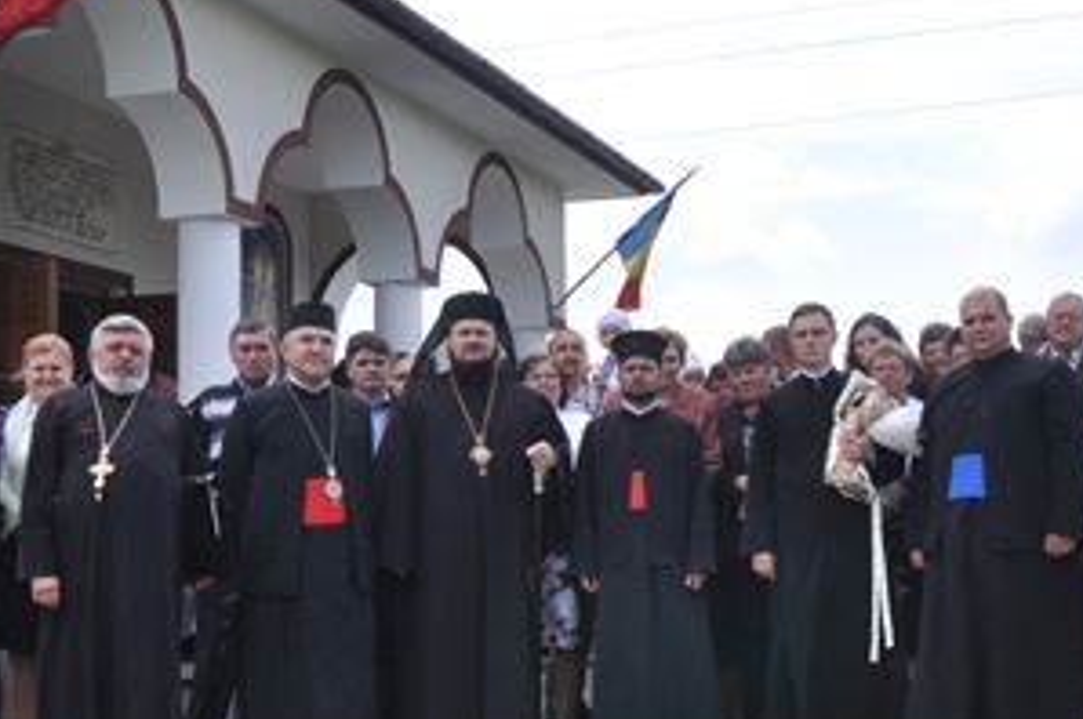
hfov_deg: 34.2
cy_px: 492
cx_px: 720
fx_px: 1743
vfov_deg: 23.2
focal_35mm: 58
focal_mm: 18
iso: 200
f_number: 13
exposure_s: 1/160
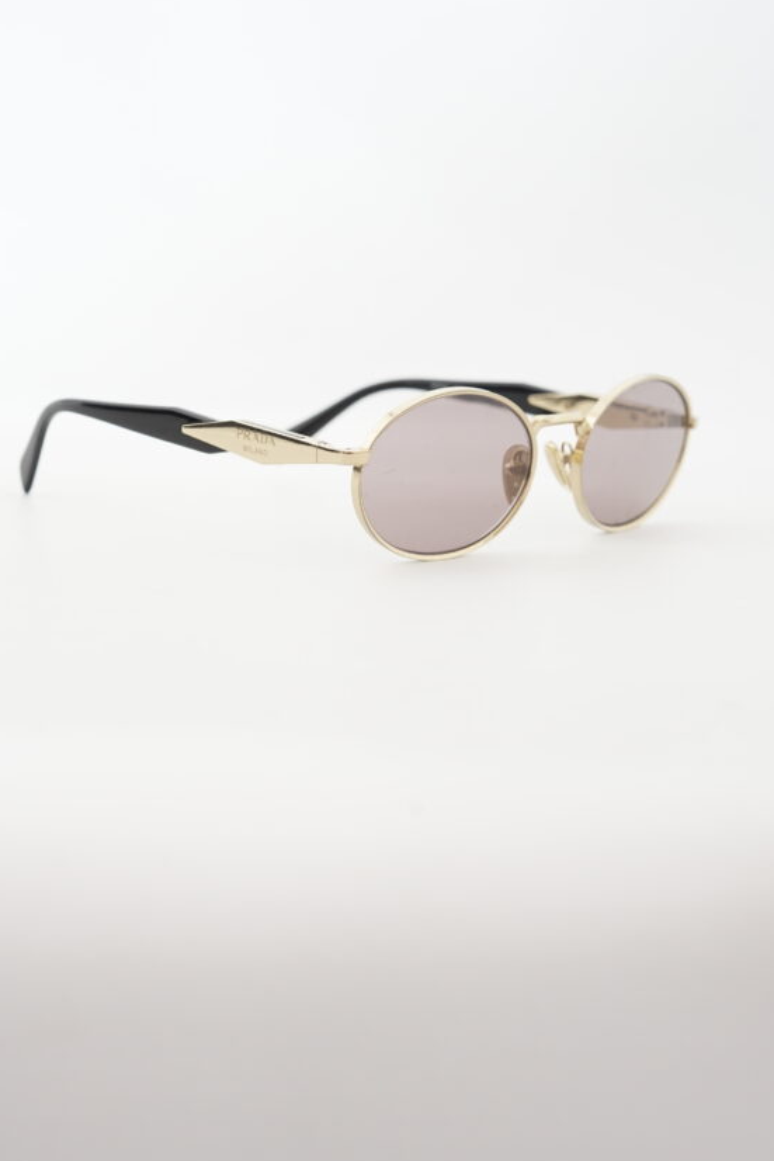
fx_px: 1999
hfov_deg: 21.9
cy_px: 519
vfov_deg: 32.3
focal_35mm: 62
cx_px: 339
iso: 640
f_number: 6.3
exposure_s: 1/13
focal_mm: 50
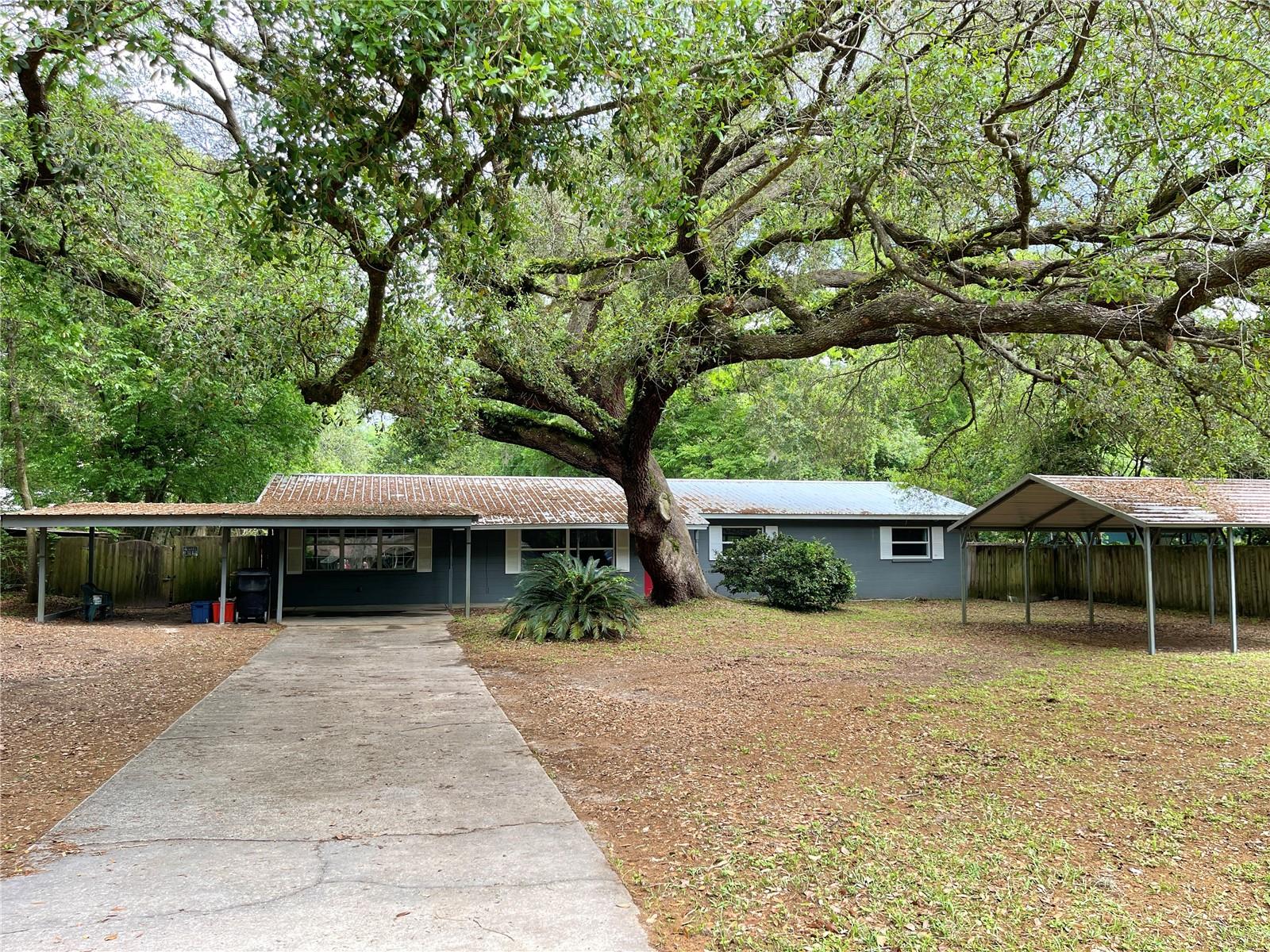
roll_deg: -0.7
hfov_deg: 69.4
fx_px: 917
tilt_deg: +2.9
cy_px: 476
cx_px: 635
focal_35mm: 25
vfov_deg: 54.9
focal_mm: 5.1
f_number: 1.6
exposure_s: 1/248
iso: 32
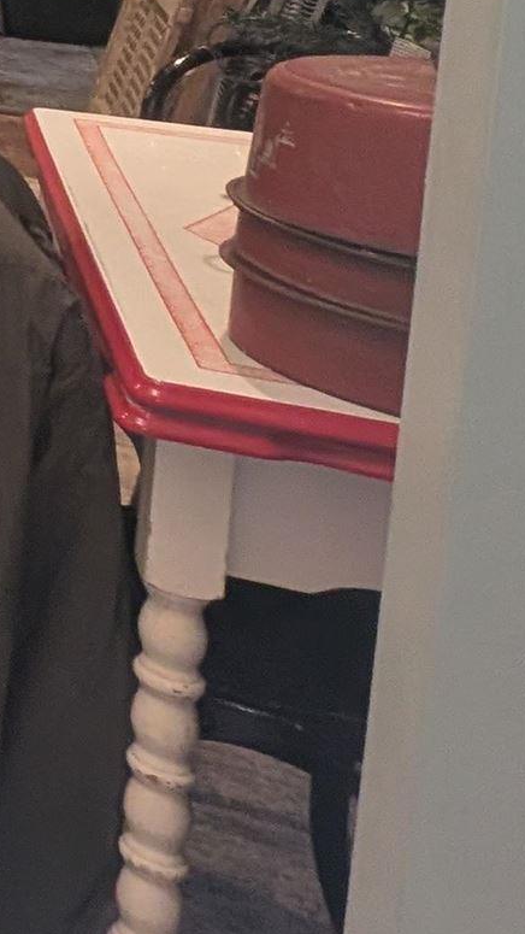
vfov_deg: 32.1
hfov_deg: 11.9
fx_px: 1386
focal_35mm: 56
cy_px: -133
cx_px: -998
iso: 409
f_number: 2.2
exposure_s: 1/24
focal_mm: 1.95
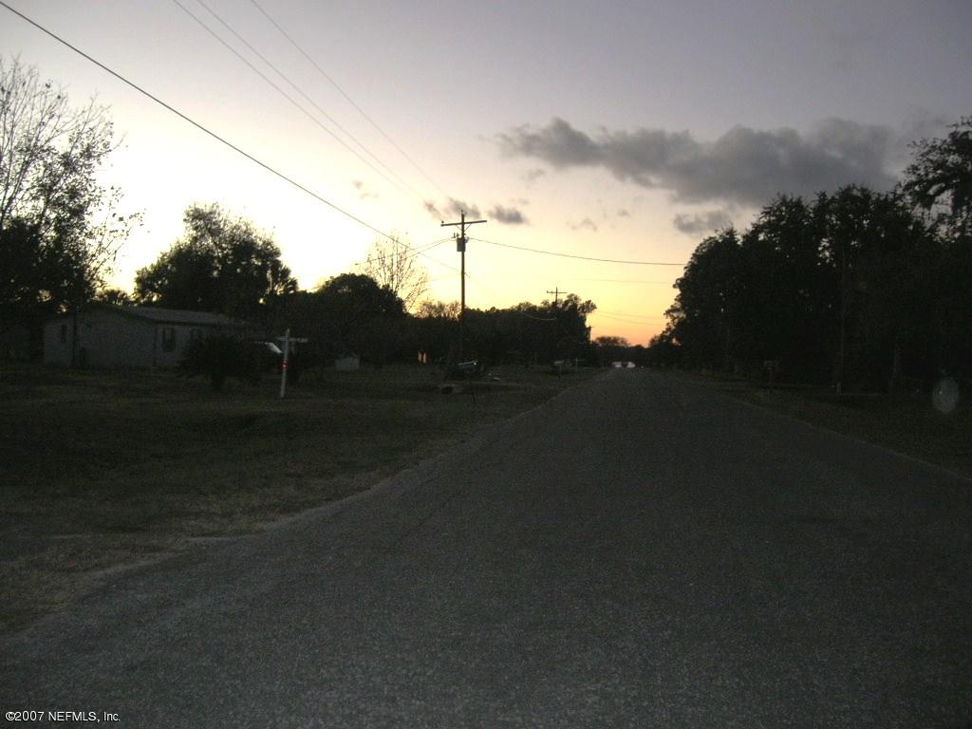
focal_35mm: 34
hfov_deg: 54.0
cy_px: 364
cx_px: 486
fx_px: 955
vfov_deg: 41.8
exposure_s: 1/29.2
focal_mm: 5.7
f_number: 2.9
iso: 95
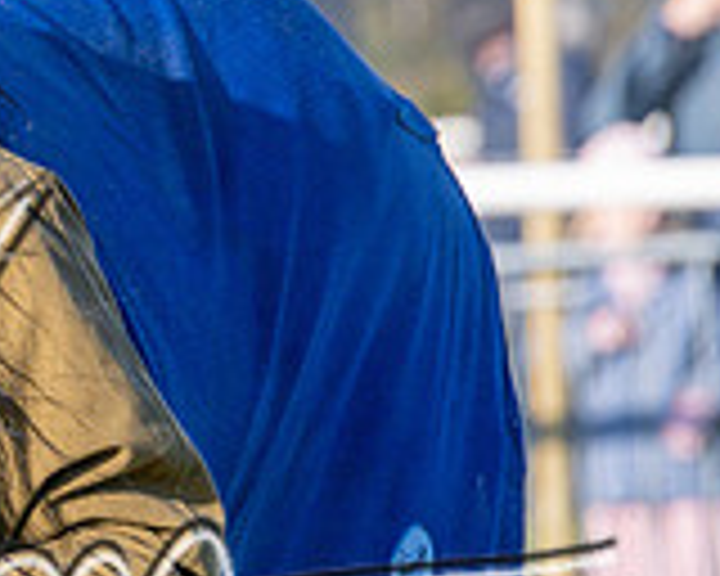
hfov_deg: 2.5
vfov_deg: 2.0
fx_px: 16579
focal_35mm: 778
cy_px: -180
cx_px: -857
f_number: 5
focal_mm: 150
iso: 320
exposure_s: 1/1000
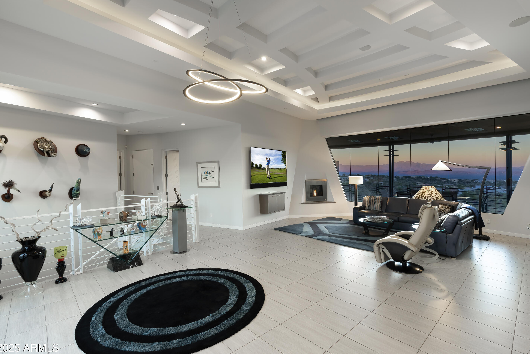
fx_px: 250
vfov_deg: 70.4
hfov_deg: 93.2
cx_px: 277
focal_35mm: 17
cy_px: 177
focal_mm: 16
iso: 320
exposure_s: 1/125
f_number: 7.1
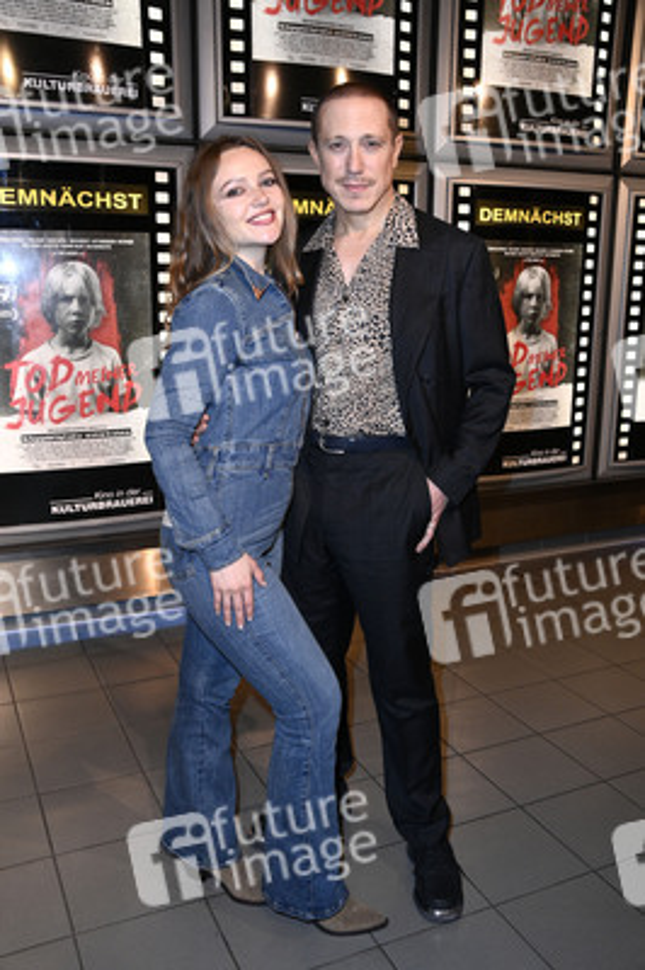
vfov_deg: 58.8
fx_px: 861
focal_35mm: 32
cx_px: 322
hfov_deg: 41.0
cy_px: 485
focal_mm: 32
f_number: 5.6
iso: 3200
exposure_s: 1/250
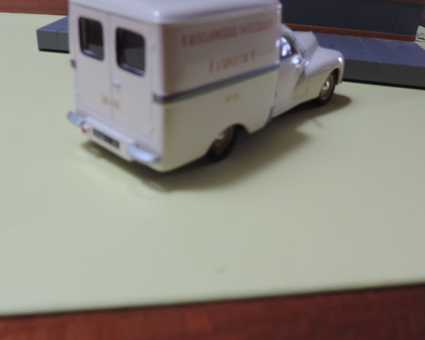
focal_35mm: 33
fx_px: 415
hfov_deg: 54.2
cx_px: 202
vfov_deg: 44.4
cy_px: 145
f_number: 3
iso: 400
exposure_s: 1/30
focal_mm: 4.3
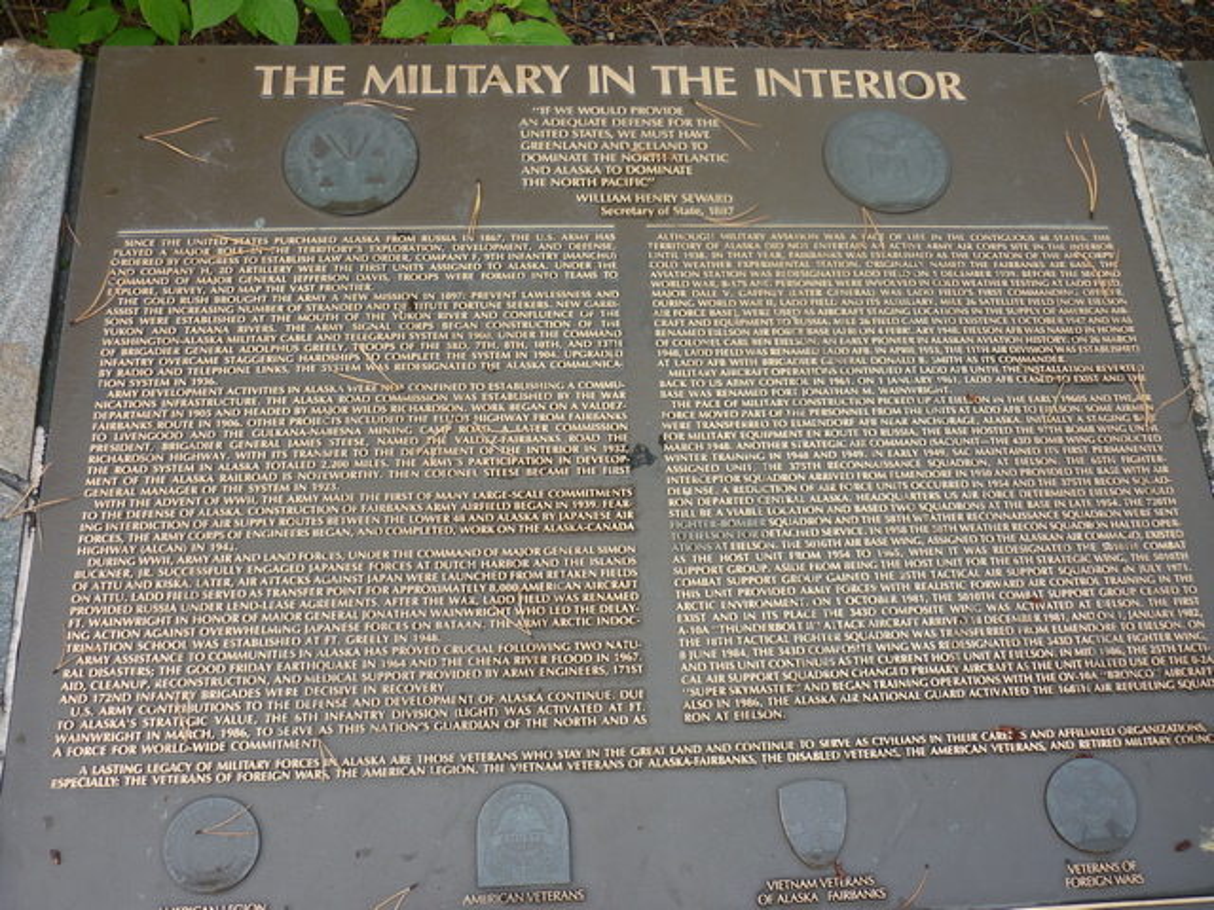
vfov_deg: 42.9
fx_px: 1157
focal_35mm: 33
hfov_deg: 55.4
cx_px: 607
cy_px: 455
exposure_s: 1/200
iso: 80
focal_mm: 5.5
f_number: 2.8
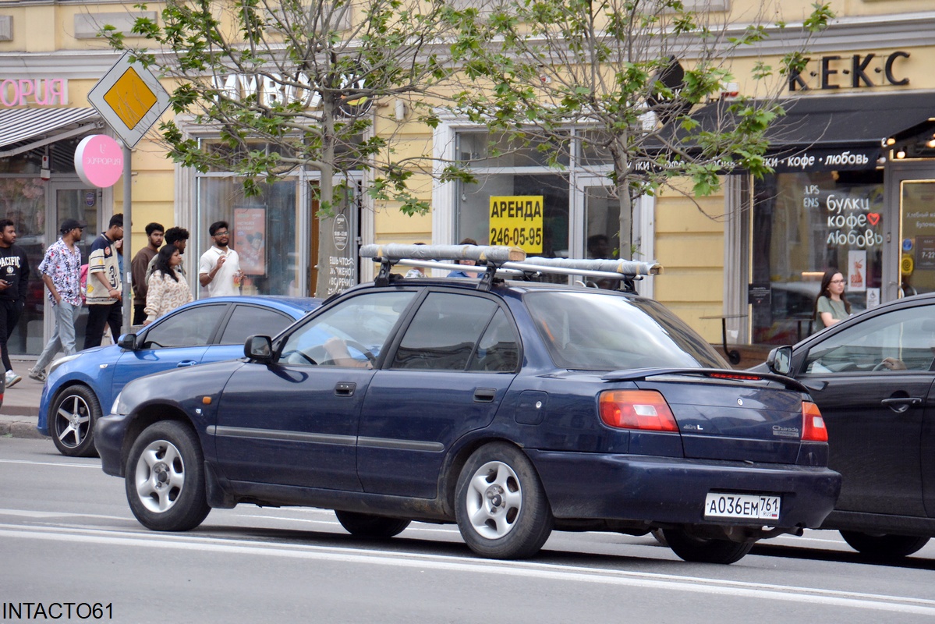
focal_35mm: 158
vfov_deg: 8.7
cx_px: 468
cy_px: 312
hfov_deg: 13.0
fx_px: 4091
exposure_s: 1/1000
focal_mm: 105
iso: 720
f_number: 5.3
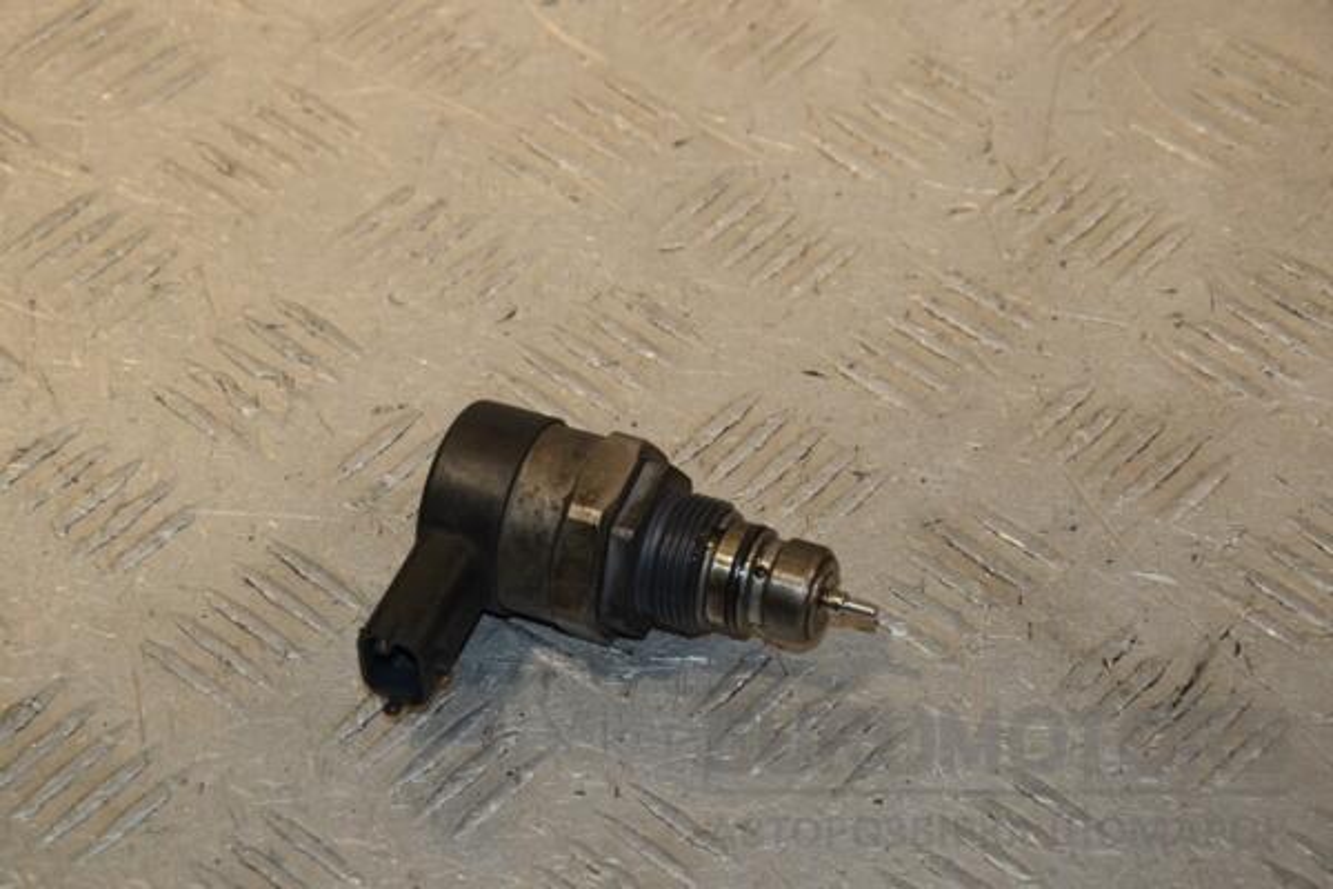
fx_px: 4721
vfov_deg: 10.8
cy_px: 444
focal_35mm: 128
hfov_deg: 16.1
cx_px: 666
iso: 800
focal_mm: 85
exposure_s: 1/200
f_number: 8
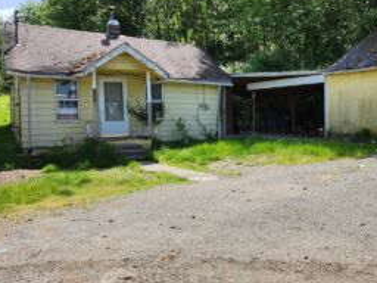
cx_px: 252
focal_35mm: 36
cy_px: 128
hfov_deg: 50.4
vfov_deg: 39.6
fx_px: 392
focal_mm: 6.4
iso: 12
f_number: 1.8
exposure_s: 1/583
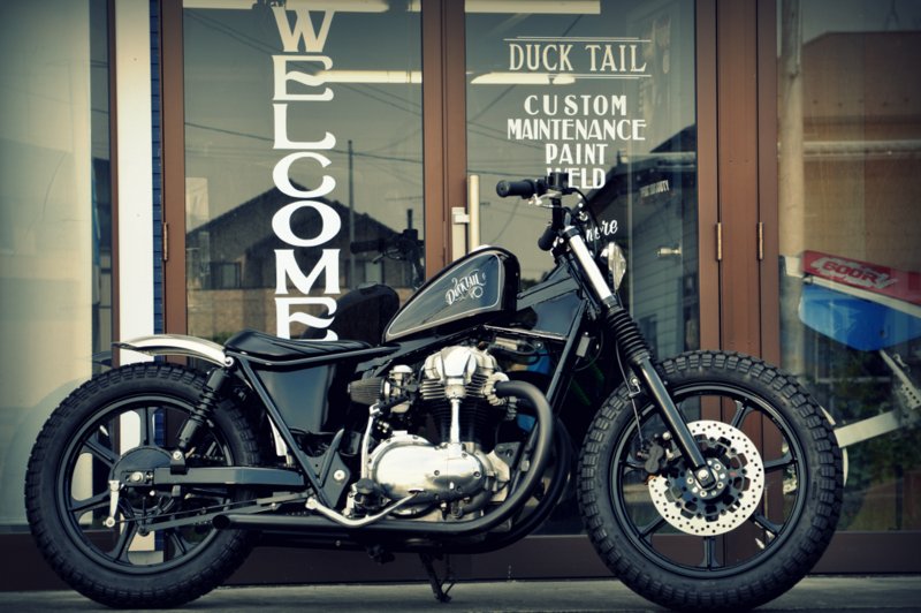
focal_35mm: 123
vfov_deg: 11.1
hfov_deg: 16.7
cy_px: 306
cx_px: 460
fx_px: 3144
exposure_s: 1/125
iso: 200
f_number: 8
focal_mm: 82
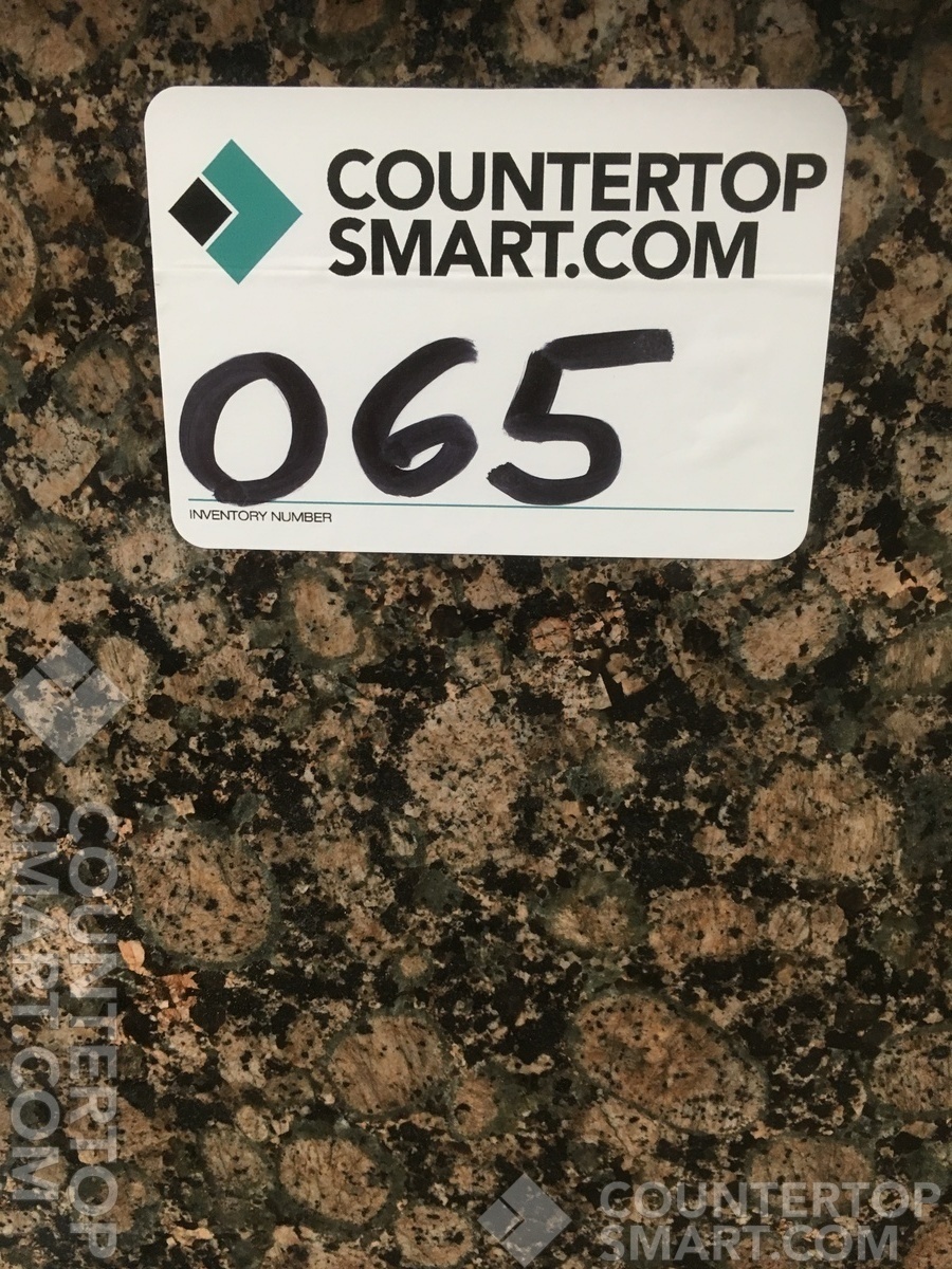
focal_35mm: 29
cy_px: 634
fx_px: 1063
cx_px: 476
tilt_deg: -48.1
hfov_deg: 48.2
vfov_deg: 61.7
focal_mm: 4.15
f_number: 2.2
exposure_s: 1/30
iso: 100
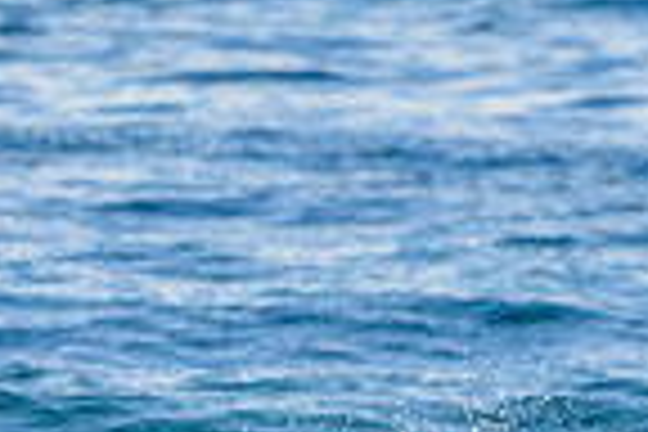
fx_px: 44547
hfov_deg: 0.8
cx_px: 432
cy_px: 640
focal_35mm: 2475
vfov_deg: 0.6
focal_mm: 500
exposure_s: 1/1250
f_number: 5.6
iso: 450
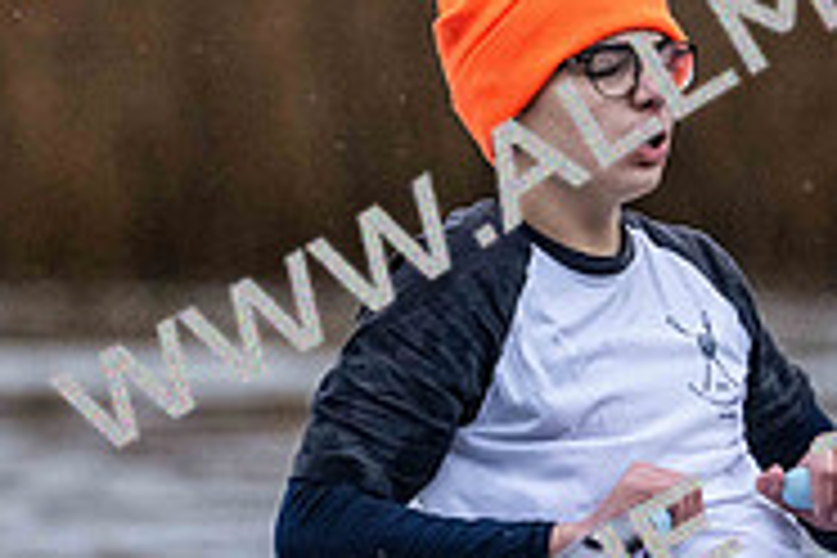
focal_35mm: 1247
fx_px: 28990
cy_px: 461
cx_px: 608
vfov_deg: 1.1
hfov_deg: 1.7
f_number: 4.5
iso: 9000
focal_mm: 400
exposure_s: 1/1600
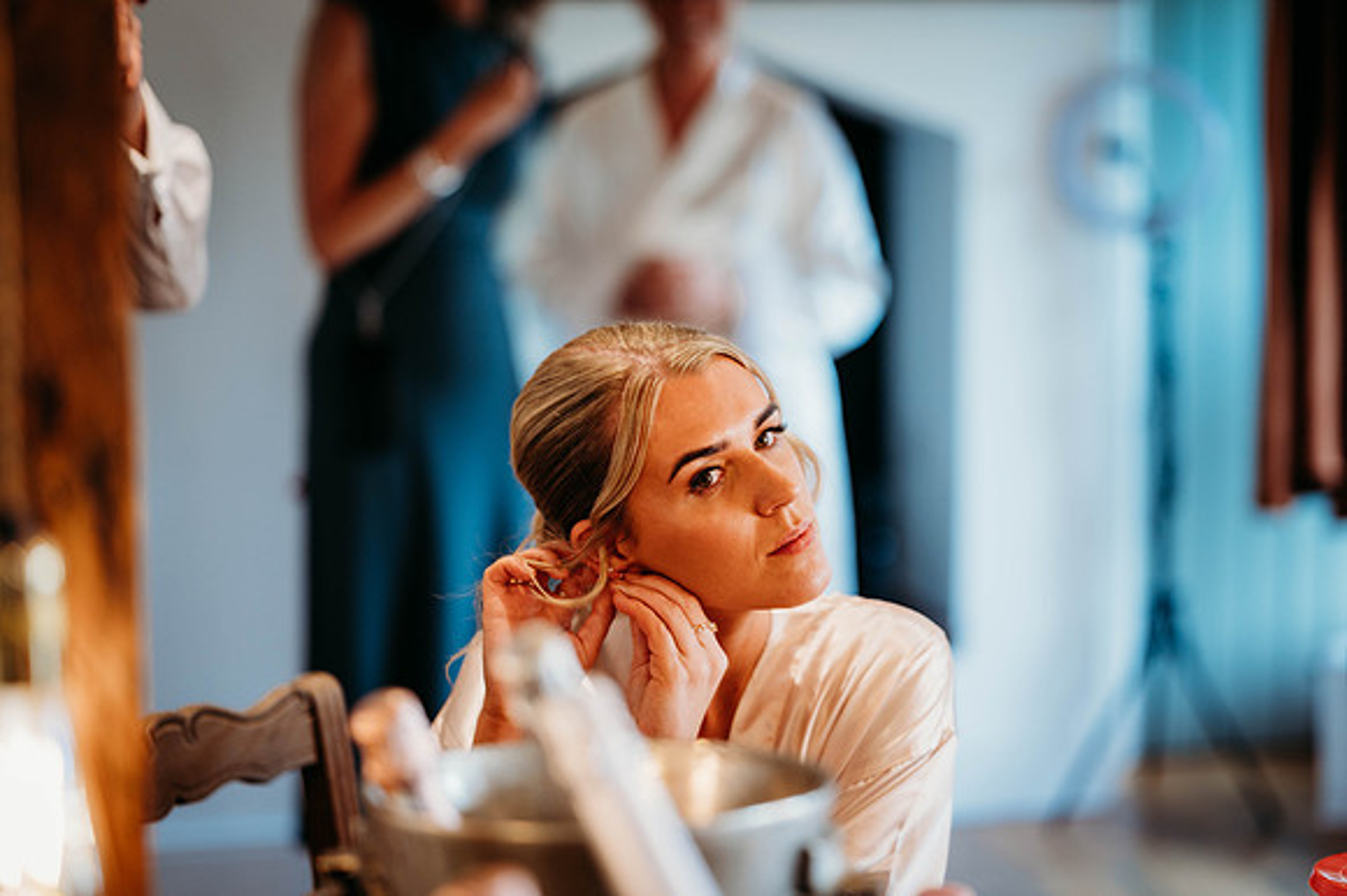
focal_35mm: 85
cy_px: 448
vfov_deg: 16.1
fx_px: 3178
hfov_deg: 23.9
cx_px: 674
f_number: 2
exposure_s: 1/200
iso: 450
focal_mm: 85
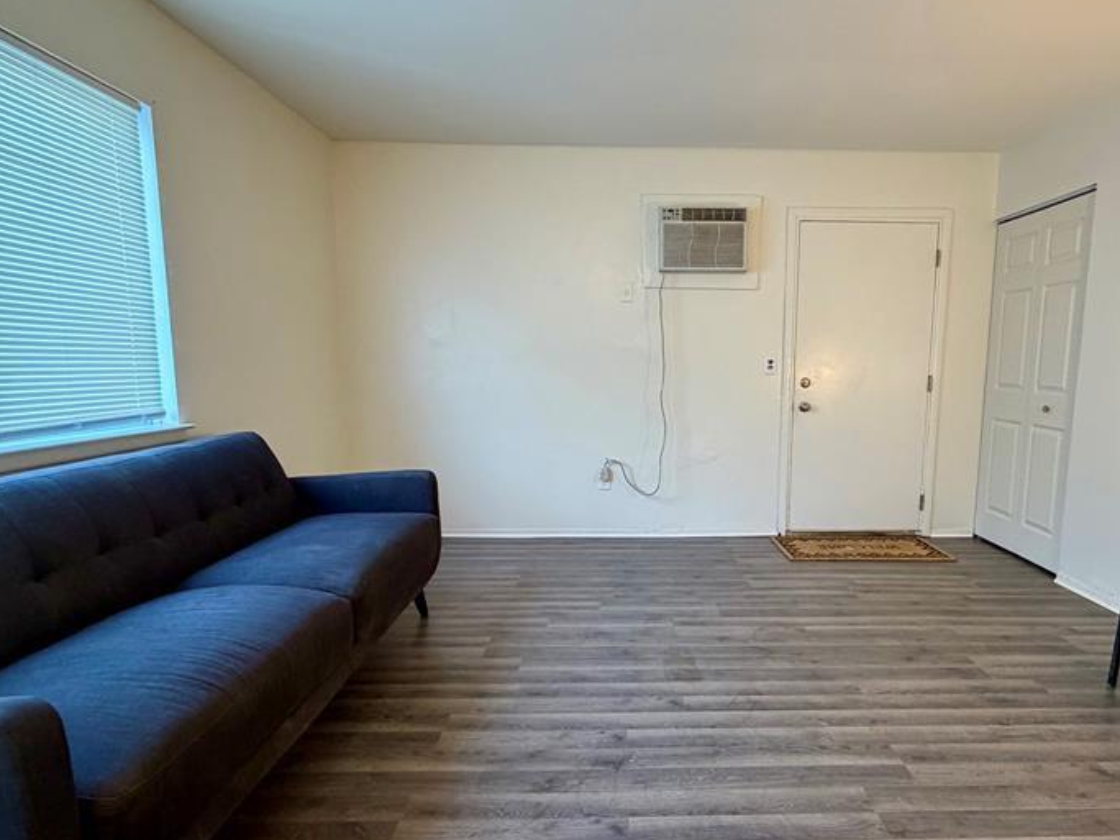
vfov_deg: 63.3
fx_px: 679
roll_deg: +0.0
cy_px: 456
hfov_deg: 78.4
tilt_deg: -7.7
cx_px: 651
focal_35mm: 21
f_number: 2.2
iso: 250
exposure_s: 1/60
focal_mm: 2.22
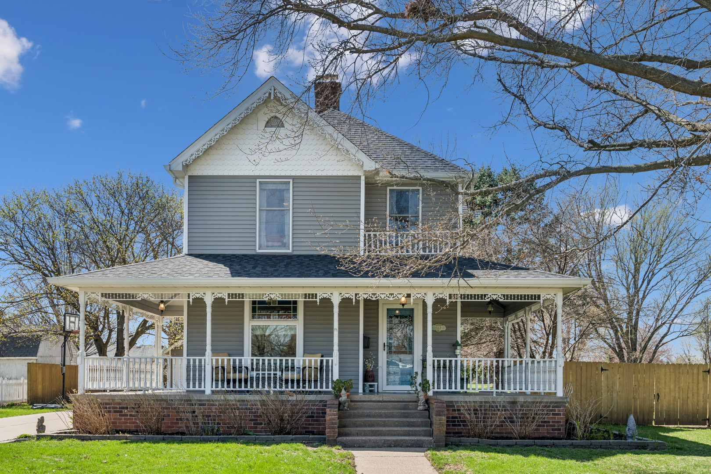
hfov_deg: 58.7
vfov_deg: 41.1
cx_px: 356
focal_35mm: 32
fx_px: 632
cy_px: 237
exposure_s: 1/640
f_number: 9
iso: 400
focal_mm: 32
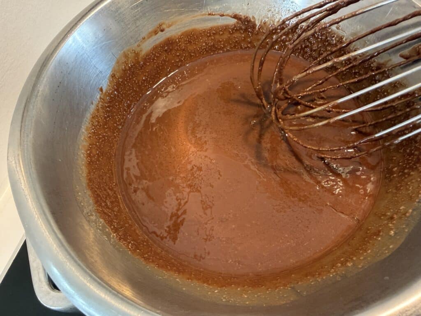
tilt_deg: -59.5
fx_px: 292
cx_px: 210
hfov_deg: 71.6
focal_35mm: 24
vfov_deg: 56.8
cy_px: 158
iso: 500
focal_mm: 2.22
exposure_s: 1/51
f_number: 2.2
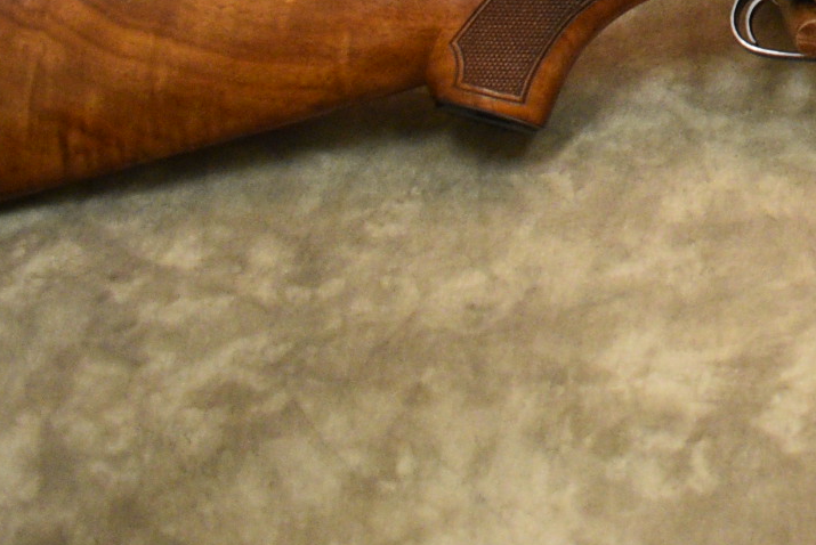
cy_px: -501
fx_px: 3130
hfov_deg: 13.5
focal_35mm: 138
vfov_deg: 9.4
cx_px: 1419
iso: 1400
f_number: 3.8
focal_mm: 22
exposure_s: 1/125
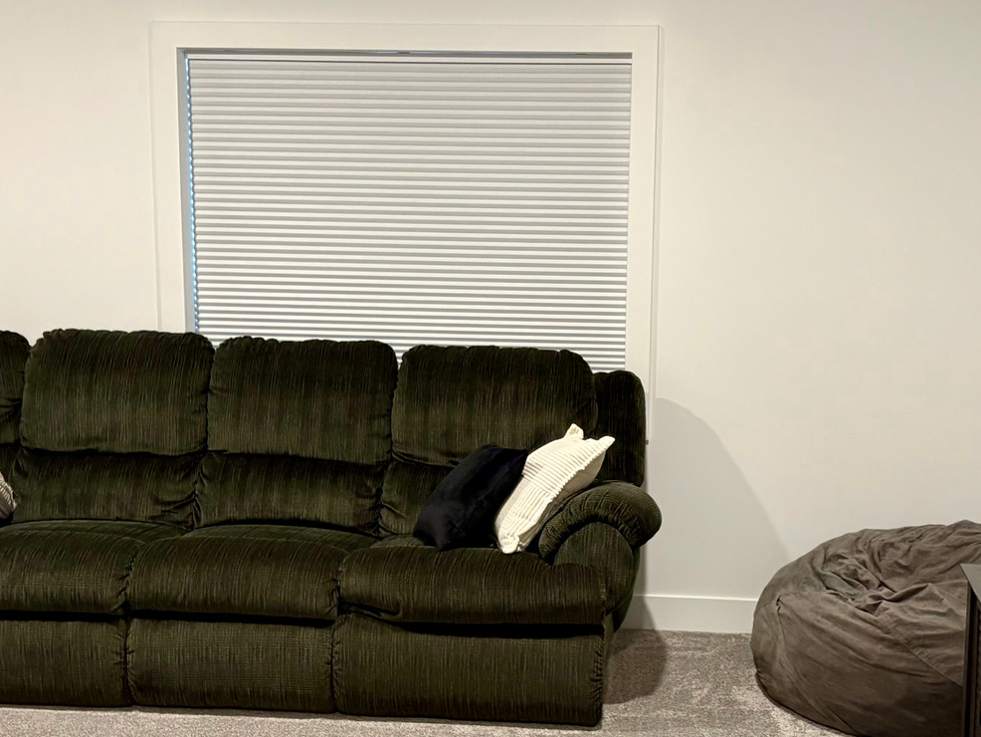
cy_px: 417
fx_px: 1531
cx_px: 575
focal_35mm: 54
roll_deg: -0.8
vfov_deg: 27.0
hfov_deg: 35.4
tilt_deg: -8.8
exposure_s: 1/60
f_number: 1.6
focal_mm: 5.96
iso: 250
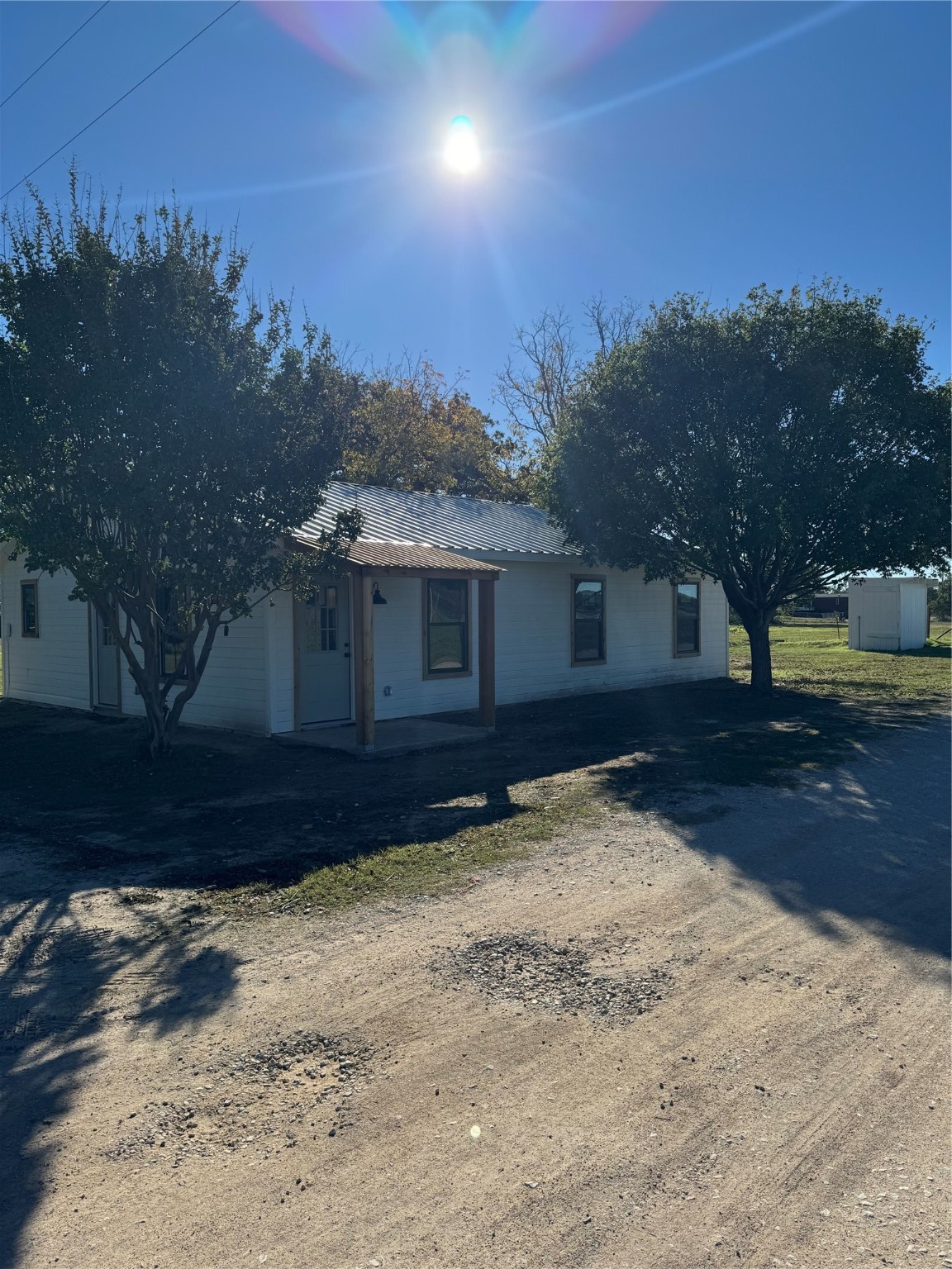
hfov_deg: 56.8
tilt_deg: -2.4
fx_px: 880
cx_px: 476
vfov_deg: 71.6
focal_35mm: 24
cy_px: 634
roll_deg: +0.8
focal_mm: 6.76
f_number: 1.78
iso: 80
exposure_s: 1/7092
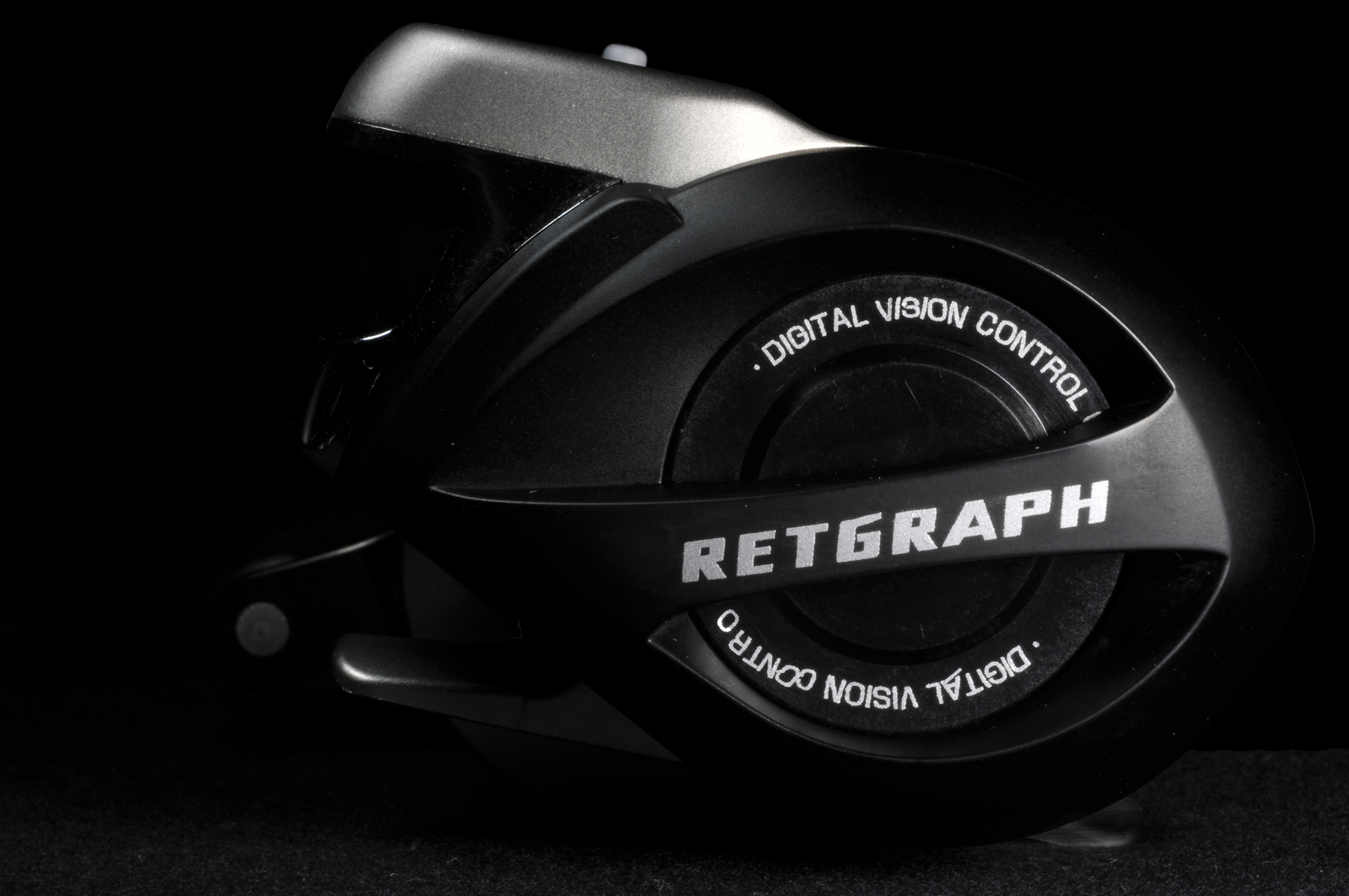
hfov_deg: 27.0
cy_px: 448
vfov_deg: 18.1
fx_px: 2807
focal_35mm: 75
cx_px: 674
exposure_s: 1/1.6
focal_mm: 50
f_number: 32
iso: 200
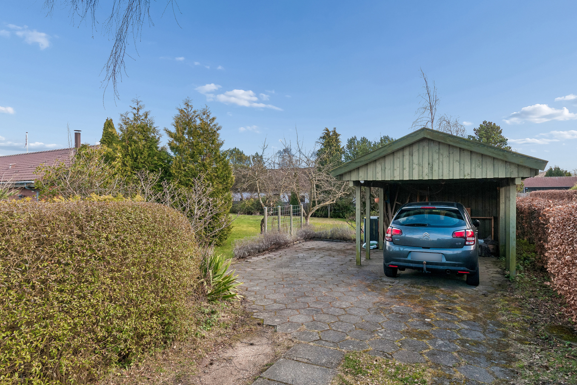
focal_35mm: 20
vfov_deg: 63.2
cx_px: 288
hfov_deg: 85.4
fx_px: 313
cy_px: 192
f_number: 8
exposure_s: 1/250
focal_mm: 13
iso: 200
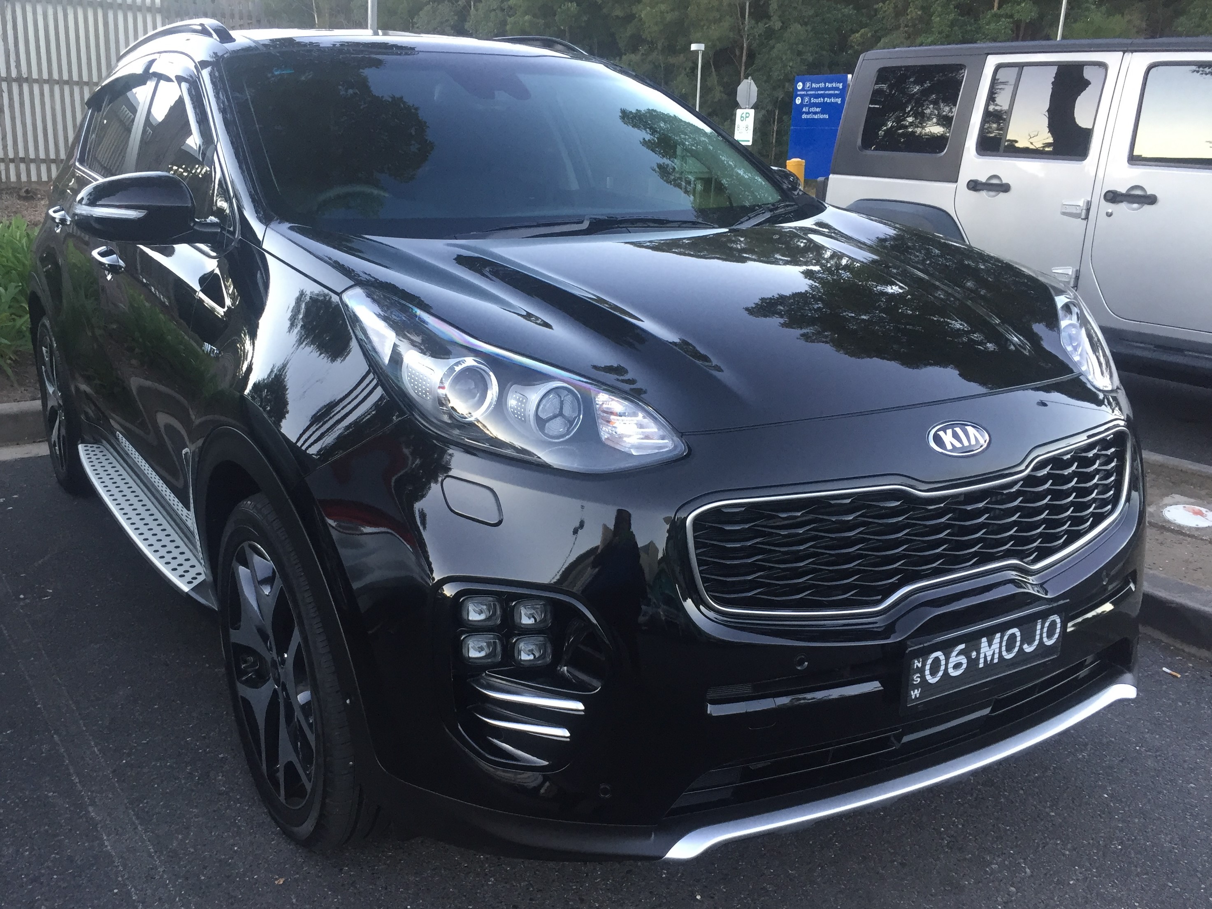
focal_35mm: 29
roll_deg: -1.8
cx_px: 606
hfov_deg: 61.7
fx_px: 1015
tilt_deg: -16.0
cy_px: 454
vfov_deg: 48.2
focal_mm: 4.15
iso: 50
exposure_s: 1/33
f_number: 2.2
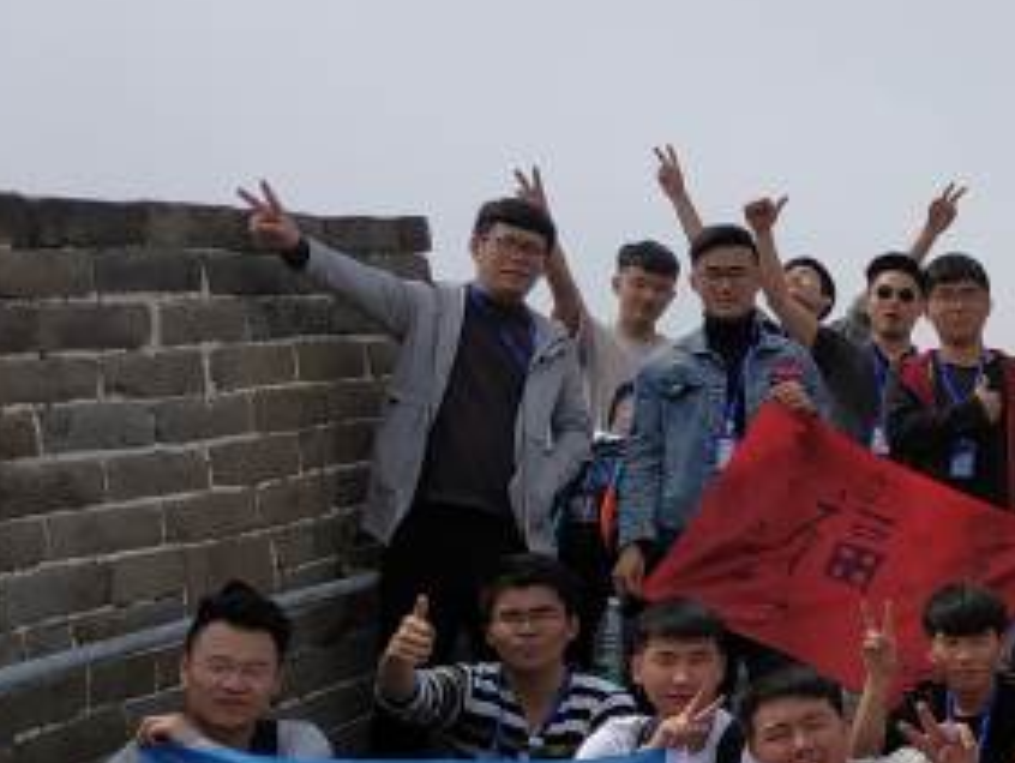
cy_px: 504
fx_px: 1996
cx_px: 1220
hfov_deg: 25.6
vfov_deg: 21.6
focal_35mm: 68
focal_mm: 3.94
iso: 100
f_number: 1.9
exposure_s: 1/2699
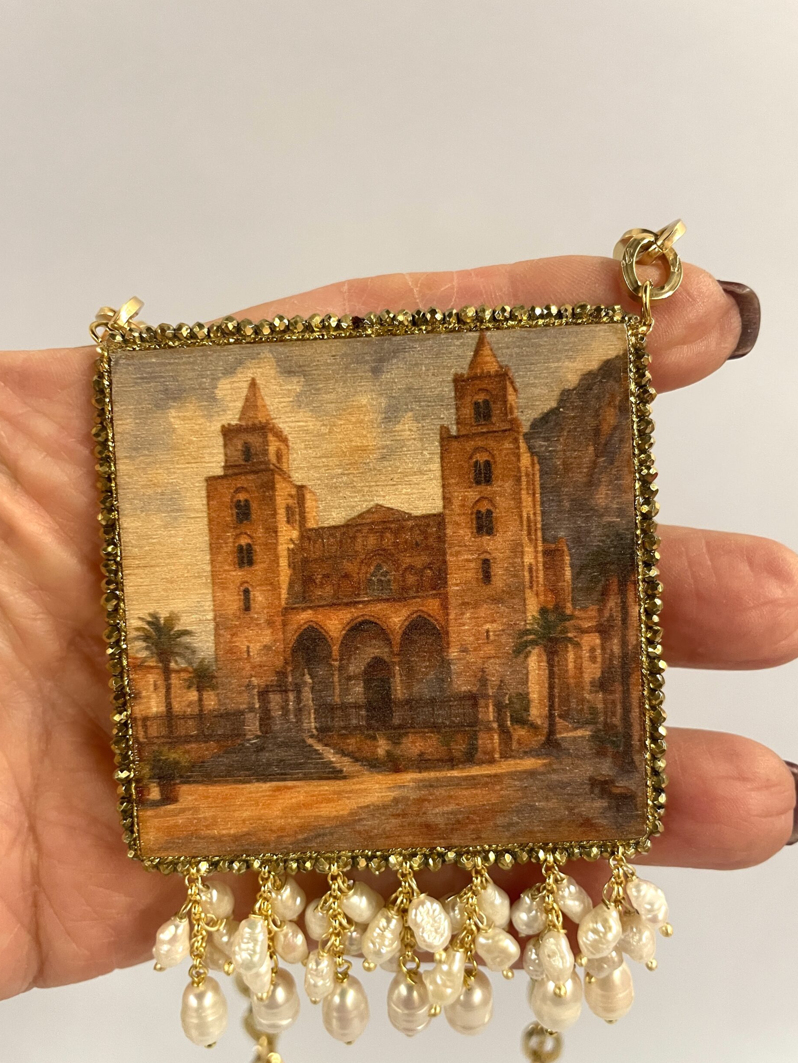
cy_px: 551
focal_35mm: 27
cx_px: 398
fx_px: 830
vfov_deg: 65.3
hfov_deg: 51.4
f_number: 1.6
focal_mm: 4.2
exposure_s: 1/50
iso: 160
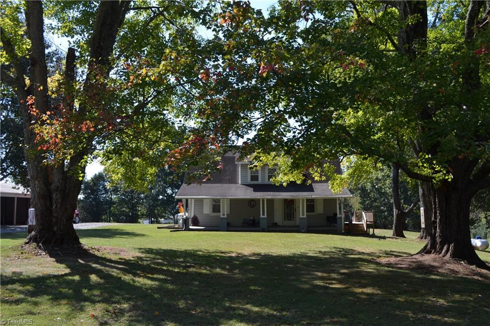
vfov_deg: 36.8
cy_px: 163
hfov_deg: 53.1
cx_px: 245
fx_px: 490
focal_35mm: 36
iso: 100
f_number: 6.3
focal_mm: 24
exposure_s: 1/160
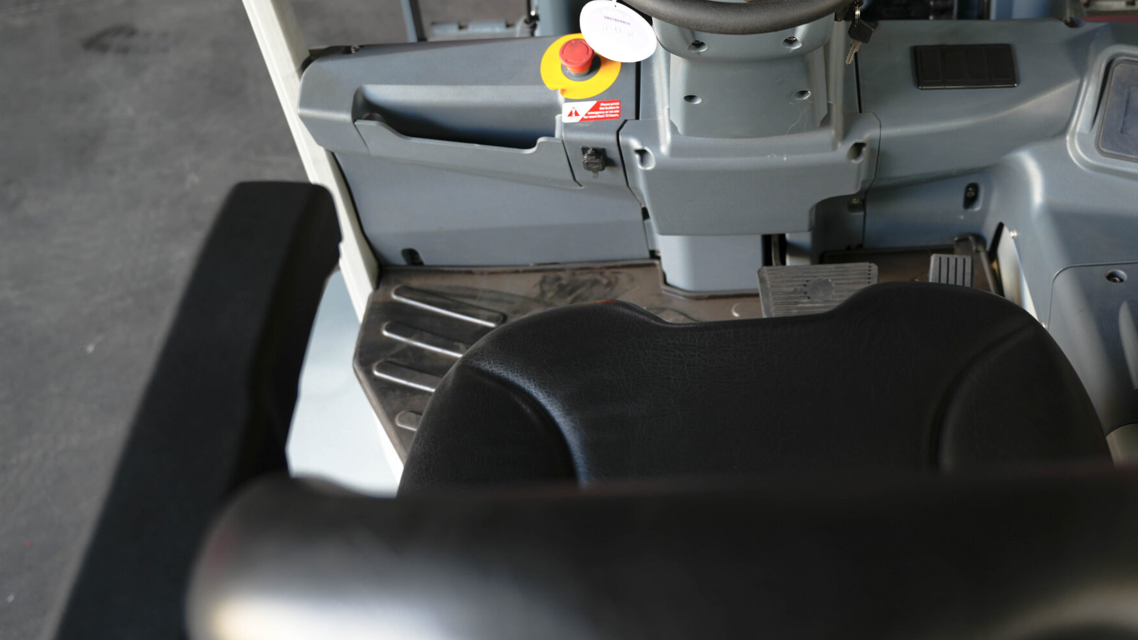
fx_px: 1269
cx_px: 786
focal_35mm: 42
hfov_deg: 47.3
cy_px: 100
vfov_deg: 27.6
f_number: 3.2
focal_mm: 27.7
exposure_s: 1/13
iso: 80
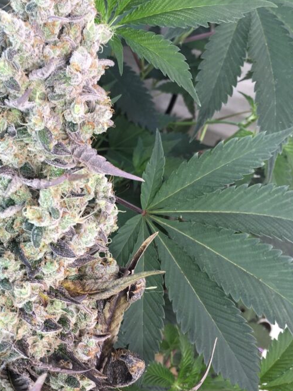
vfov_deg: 42.0
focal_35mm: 45
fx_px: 508
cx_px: 73
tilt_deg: -65.6
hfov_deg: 31.6
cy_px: 217
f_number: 2.2
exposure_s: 1/60
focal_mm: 4.15
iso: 25
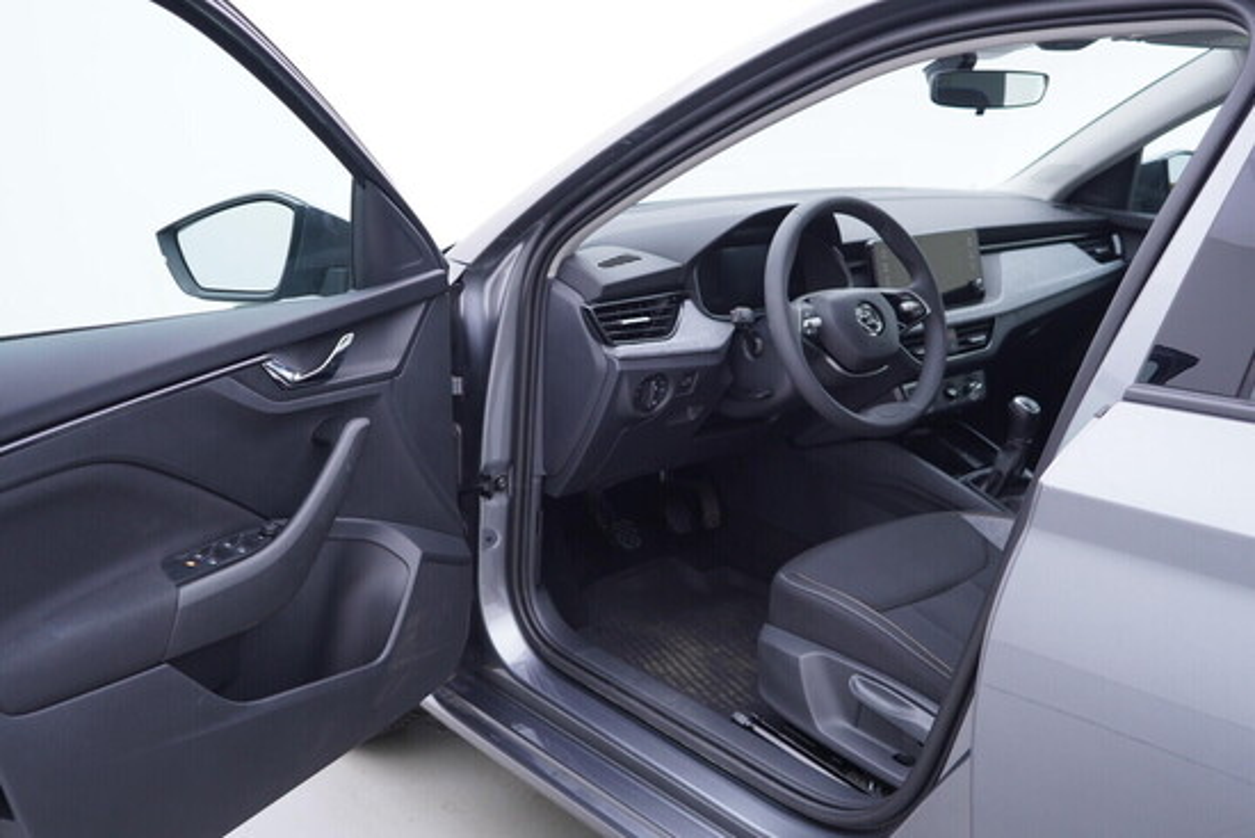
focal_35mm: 36
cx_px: 628
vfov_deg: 36.9
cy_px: 419
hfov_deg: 53.1
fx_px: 1255
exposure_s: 1/40
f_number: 2.8
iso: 125
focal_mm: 24
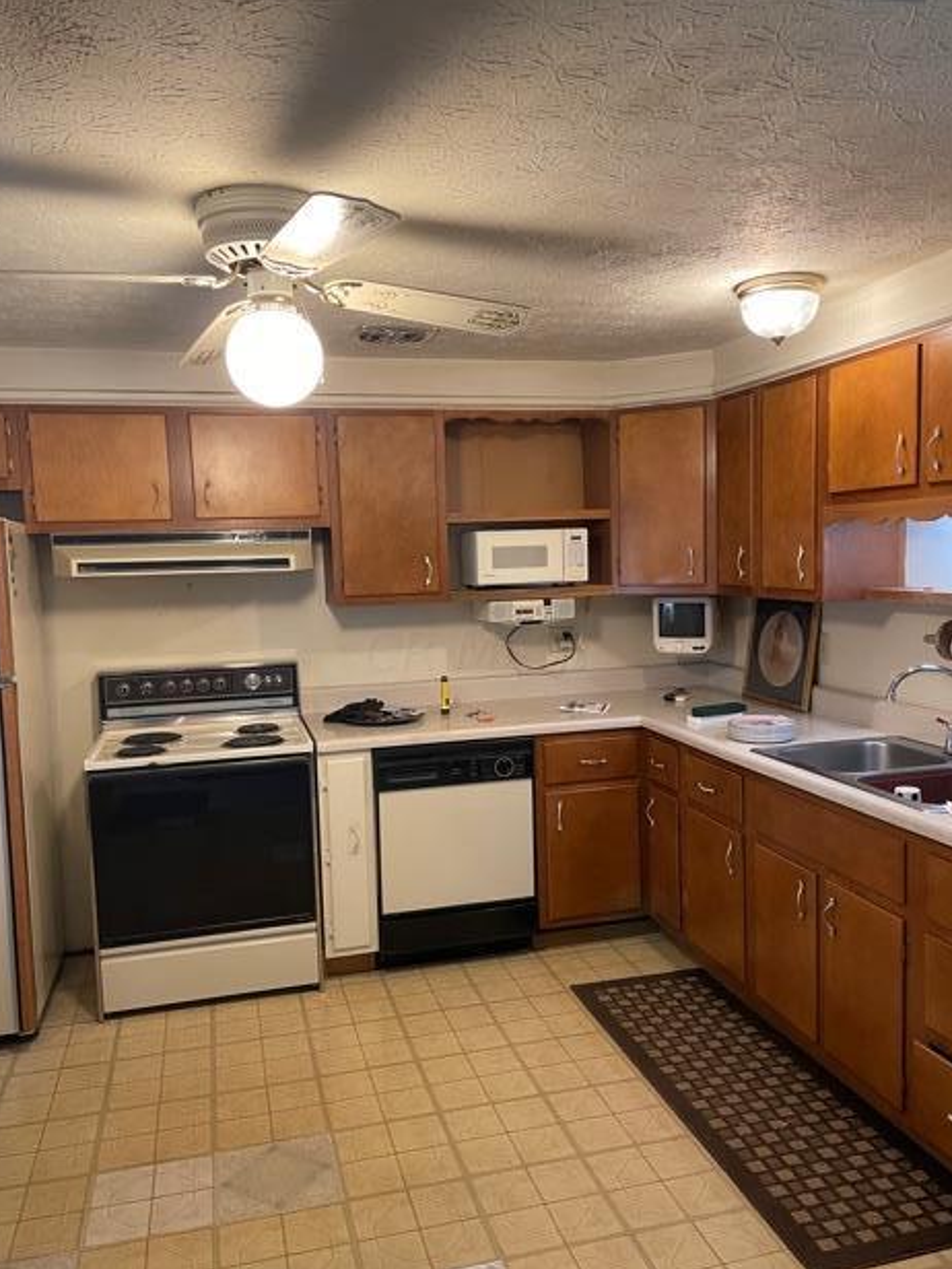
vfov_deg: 65.3
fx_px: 990
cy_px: 649
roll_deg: +2.0
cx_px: 462
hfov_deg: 51.3
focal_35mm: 27
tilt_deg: -5.7
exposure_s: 1/60
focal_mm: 4.2
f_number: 1.6
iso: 250
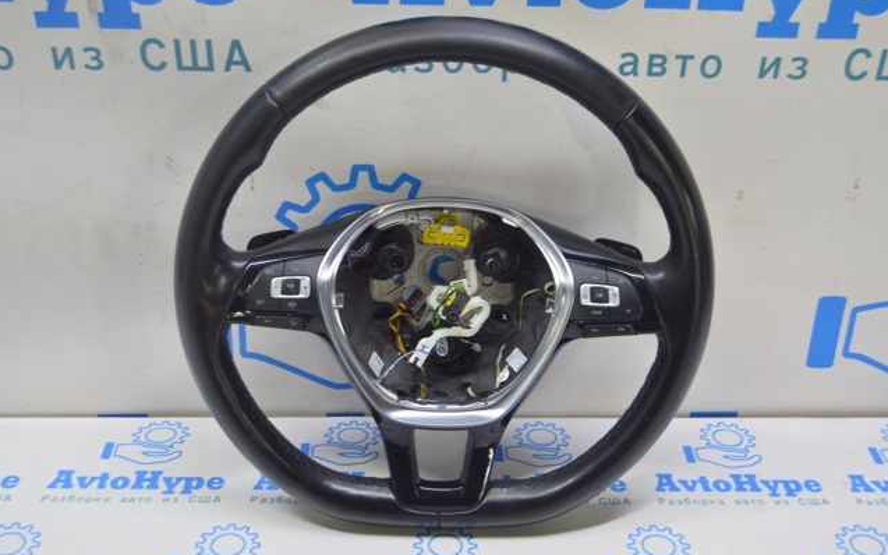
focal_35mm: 46
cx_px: 443
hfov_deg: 43.5
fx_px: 1113
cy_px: 282
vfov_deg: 28.0
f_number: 5.6
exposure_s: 1/20
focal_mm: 30
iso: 400
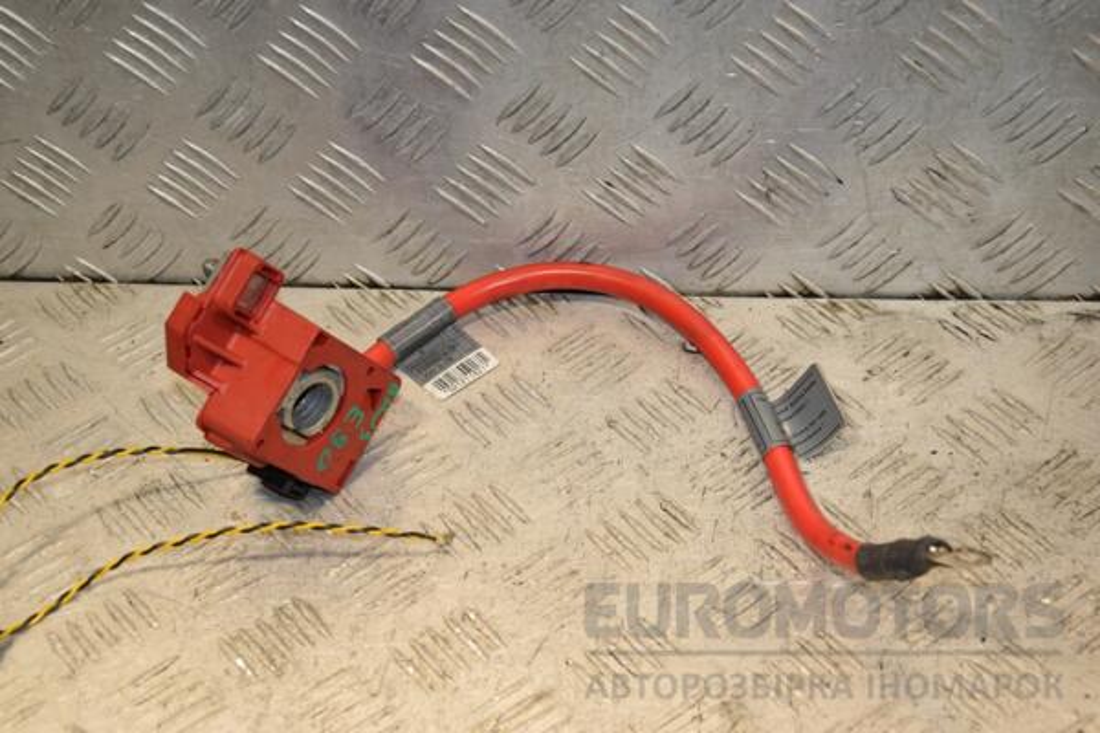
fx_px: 2200
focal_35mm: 72
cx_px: 550
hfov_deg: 28.1
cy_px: 366
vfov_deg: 18.9
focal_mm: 48
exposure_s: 1/200
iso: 800
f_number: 6.3
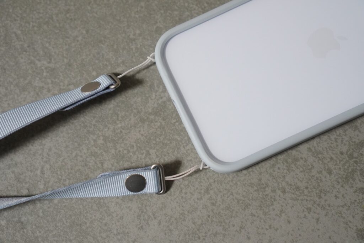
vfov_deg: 25.8
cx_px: 182
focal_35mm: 52
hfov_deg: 37.8
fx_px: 531
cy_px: 122
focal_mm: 35
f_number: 4
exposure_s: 1/60
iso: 2000
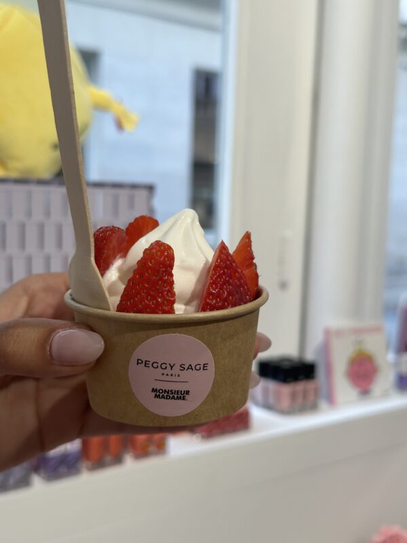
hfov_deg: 30.3
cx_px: 204
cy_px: 272
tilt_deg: -6.1
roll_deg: -3.2
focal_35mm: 48
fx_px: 752
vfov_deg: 39.7
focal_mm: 6.86
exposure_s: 1/229
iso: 50
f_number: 1.78
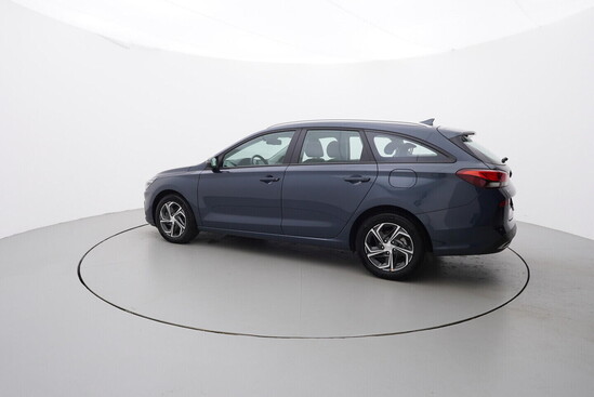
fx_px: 372
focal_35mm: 22
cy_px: 198
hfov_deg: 77.3
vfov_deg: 56.2
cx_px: 297
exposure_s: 1/80
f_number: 5
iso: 200
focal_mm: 15
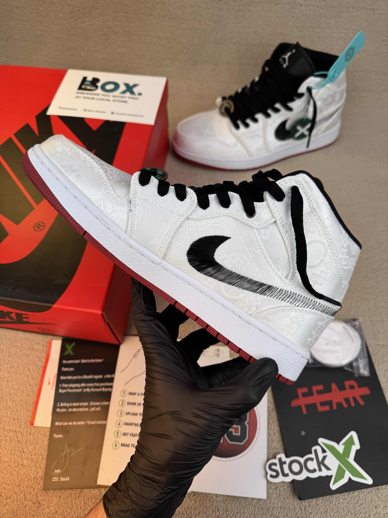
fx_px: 359
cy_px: 259
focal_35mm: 24
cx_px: 194
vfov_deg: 71.6
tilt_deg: -59.4
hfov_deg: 56.8
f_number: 1.78
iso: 80
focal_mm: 6.76
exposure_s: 1/1311
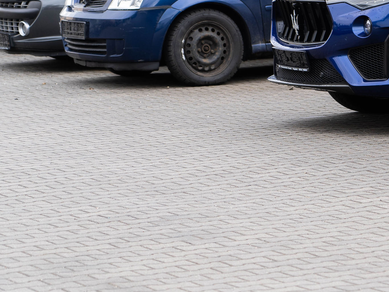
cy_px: 41
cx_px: 419
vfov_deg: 5.6
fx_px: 2990
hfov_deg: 7.4
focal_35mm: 266
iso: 100
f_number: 4
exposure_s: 1/125
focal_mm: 105
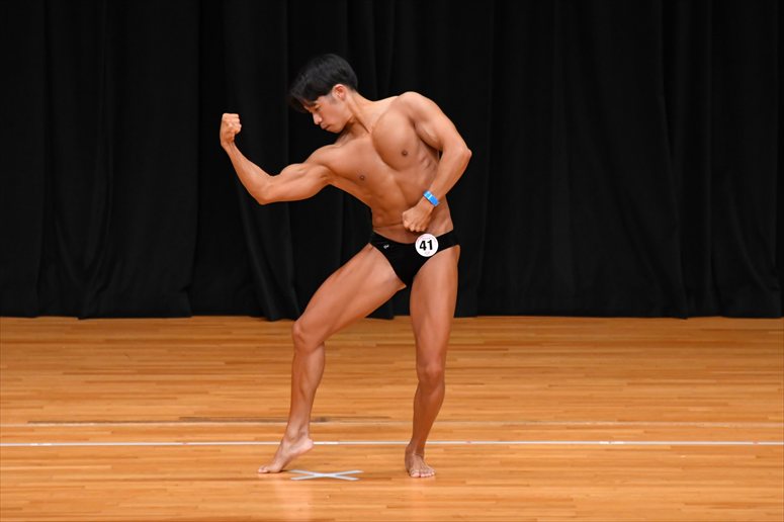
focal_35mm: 315
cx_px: 392
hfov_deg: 6.5
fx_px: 6857
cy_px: 261
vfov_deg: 4.4
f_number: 5.6
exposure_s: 1/400
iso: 3200
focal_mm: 210
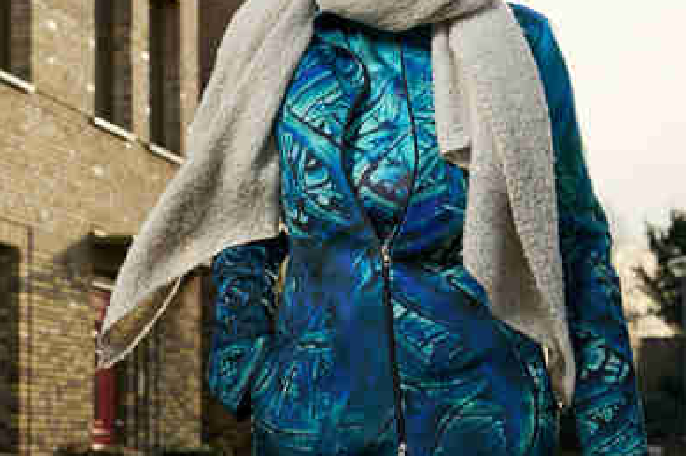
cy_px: 112
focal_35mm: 110
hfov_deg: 18.6
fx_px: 2094
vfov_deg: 12.4
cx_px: 253
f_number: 7.1
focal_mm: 70
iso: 50
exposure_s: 1/200
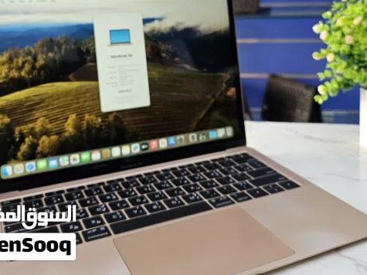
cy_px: 93
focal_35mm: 31
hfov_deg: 58.3
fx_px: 329
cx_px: 192
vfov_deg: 44.8
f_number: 1.7
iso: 100
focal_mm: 6.3
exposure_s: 1/101
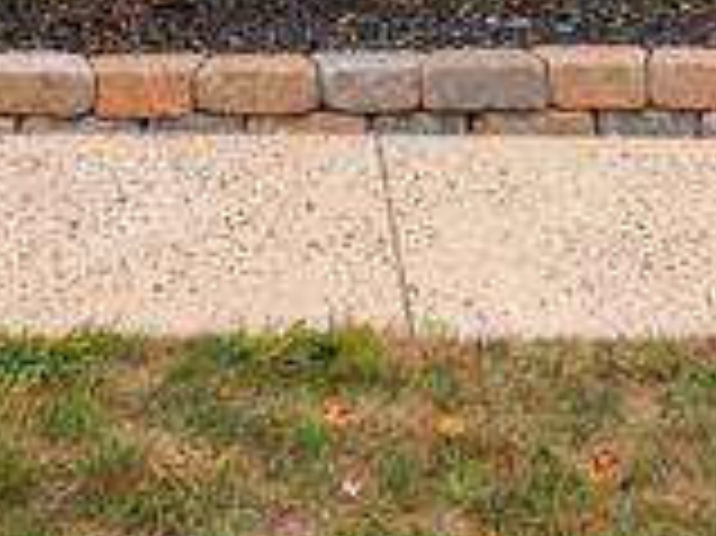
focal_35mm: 90
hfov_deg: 21.7
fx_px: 1860
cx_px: 216
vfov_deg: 11.8
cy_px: -910
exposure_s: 1/160
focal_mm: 7
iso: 200
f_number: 4.5
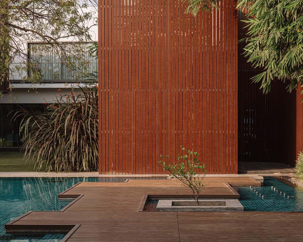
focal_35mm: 88
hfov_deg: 21.7
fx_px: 789
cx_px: 188
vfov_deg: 17.4
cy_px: 138
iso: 64
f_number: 10
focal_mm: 50
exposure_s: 1/13
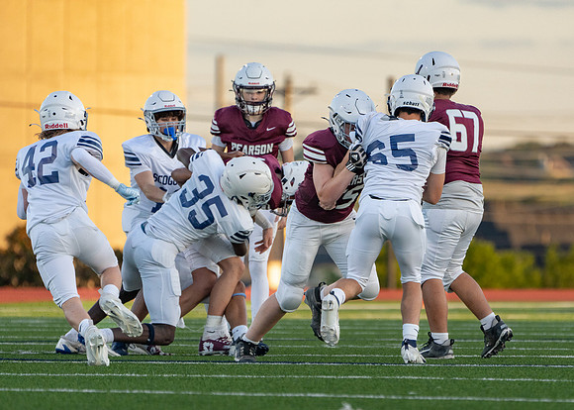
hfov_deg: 3.4
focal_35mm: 599
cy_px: 283
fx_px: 9764
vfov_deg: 2.4
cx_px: 365
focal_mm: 400
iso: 1250
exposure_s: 1/1250
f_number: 5.6
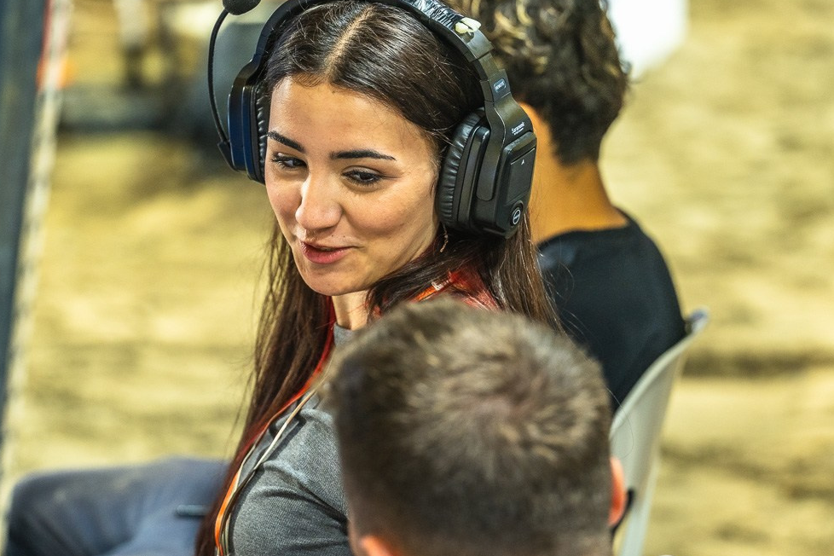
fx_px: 3336
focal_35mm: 144
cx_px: 420
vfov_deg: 9.5
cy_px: 278
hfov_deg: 14.3
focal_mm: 110
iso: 2000
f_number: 3.2
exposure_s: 1/500
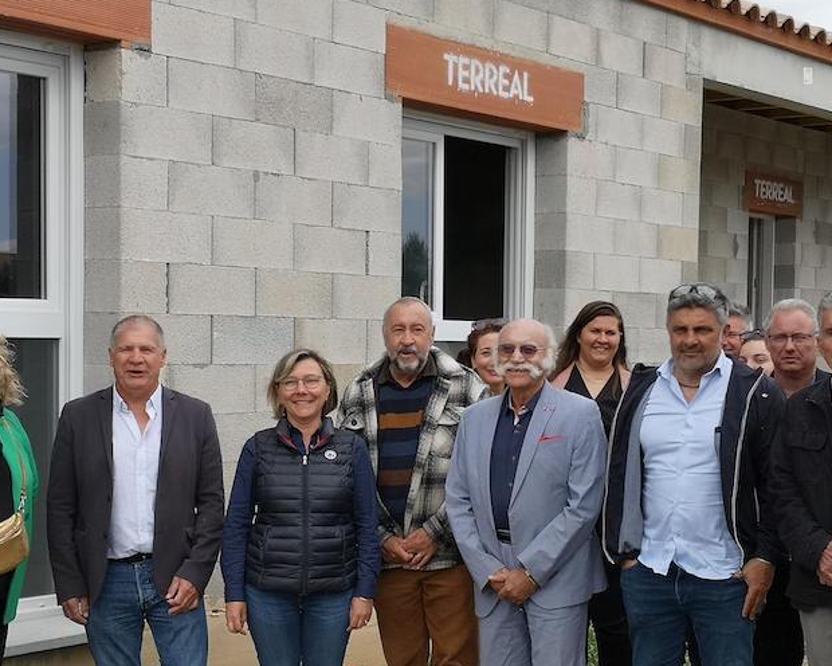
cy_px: 395
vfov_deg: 22.5
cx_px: 416
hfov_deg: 27.9
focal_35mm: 68
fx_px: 1674
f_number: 1.8
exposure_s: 1/1560
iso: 50
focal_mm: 3.95
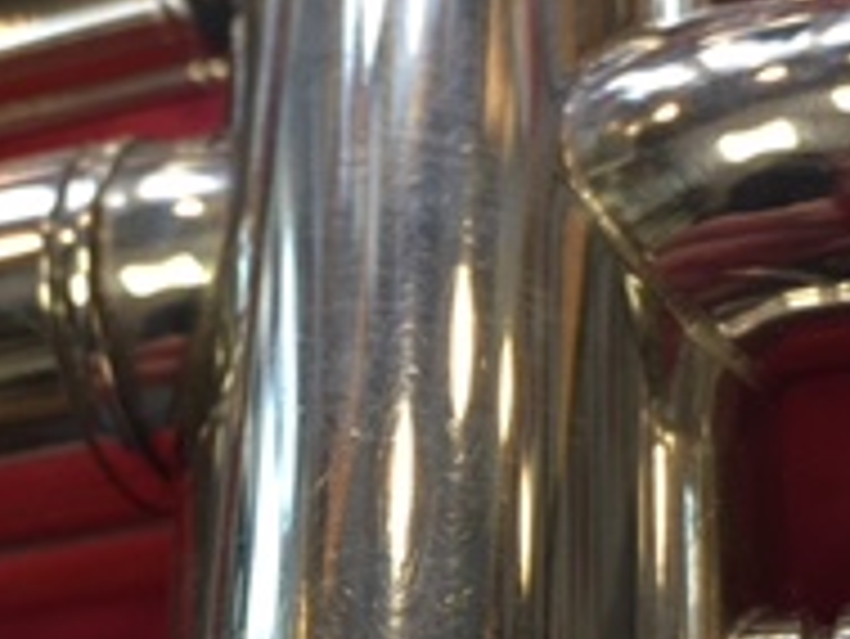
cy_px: 482
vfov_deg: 15.0
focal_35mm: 98
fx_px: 2408
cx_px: 387
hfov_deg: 20.0
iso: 64
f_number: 2.2
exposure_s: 1/33
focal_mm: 4.15
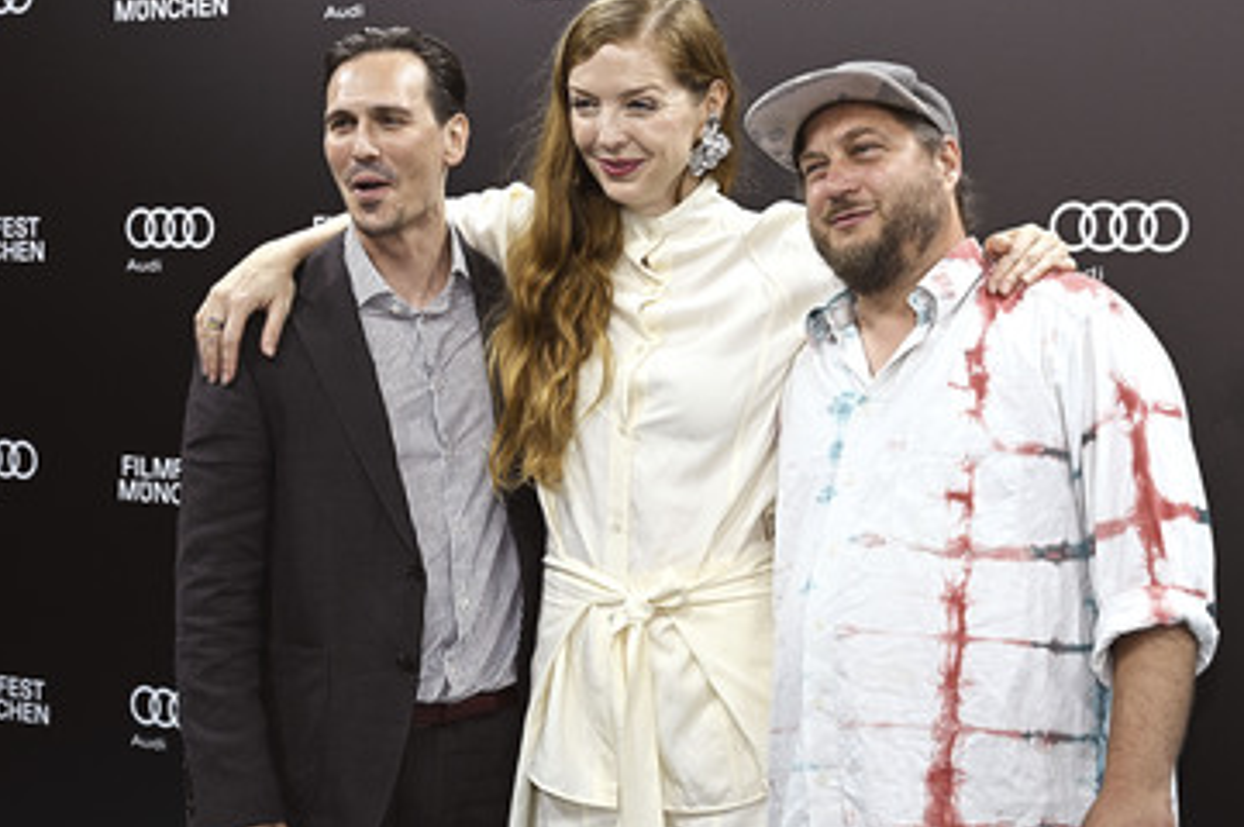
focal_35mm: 60
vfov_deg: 22.6
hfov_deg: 33.4
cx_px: 677
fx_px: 2071
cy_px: 445
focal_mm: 48
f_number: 6.3
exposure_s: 1/200
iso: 800
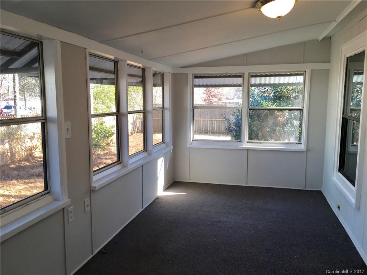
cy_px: 138
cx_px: 184
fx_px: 307
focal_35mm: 29
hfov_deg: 61.7
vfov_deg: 48.2
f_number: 2.2
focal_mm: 4.15
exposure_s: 1/60
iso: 25
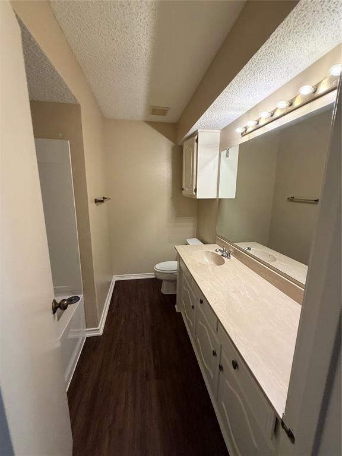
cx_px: 171
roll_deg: -1.7
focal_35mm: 14
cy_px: 228
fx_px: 184
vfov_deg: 102.1
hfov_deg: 85.7
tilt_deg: -9.4
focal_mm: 2.22
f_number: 2.2
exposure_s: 1/60
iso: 320
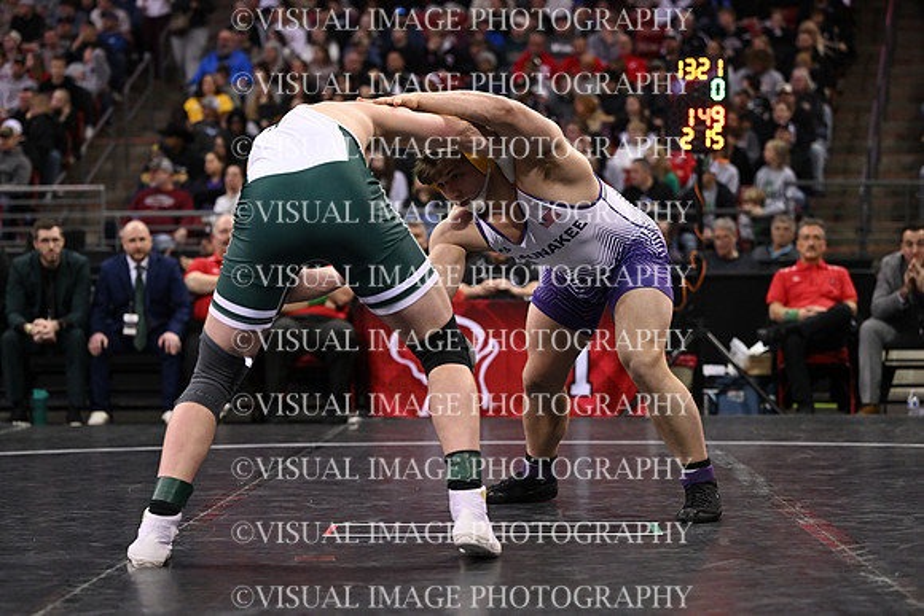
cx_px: 462
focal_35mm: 88
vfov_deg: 15.5
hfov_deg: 23.1
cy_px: 308
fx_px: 2259
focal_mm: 88
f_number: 3.2
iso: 4000
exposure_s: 1/1000
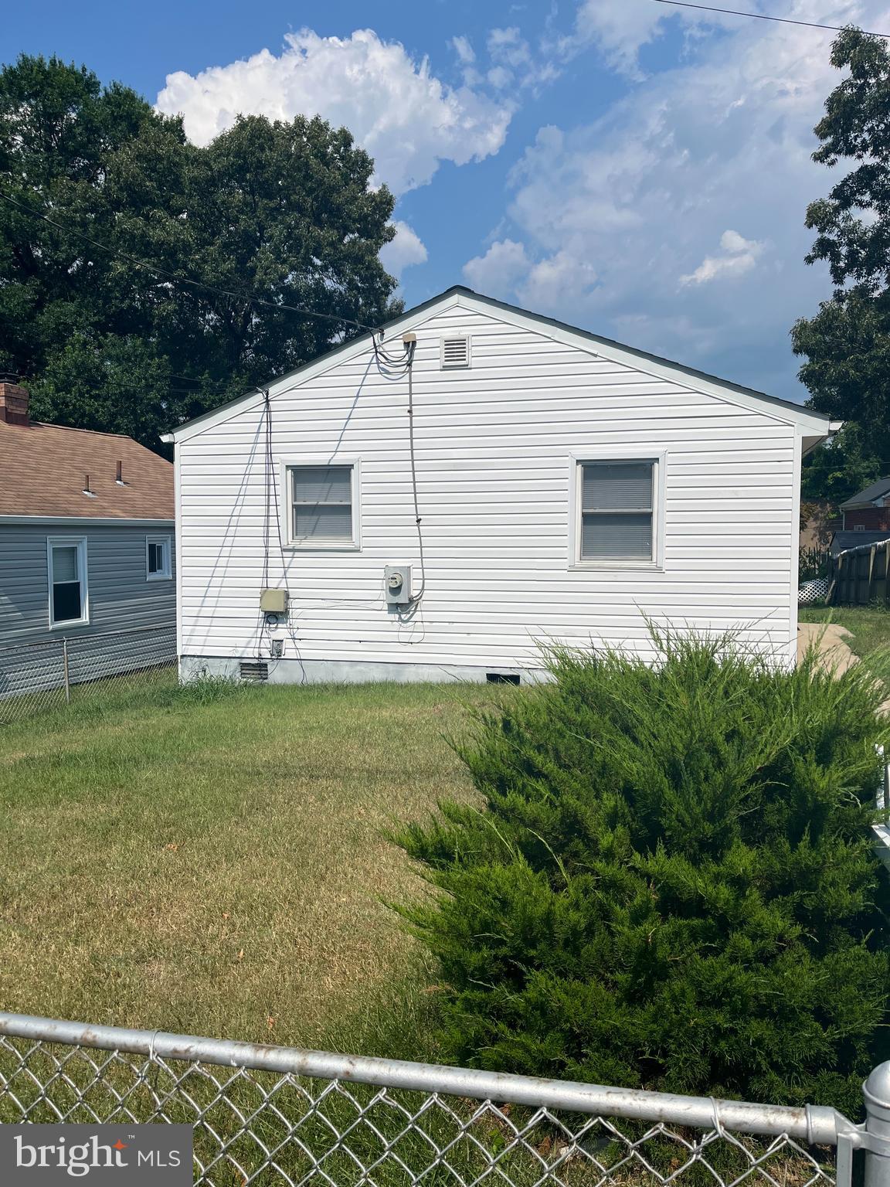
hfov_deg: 53.1
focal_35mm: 26
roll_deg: +1.1
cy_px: 594
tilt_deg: -4.0
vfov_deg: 67.3
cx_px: 445
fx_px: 891
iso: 50
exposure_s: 1/9091
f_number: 1.6
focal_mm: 5.1
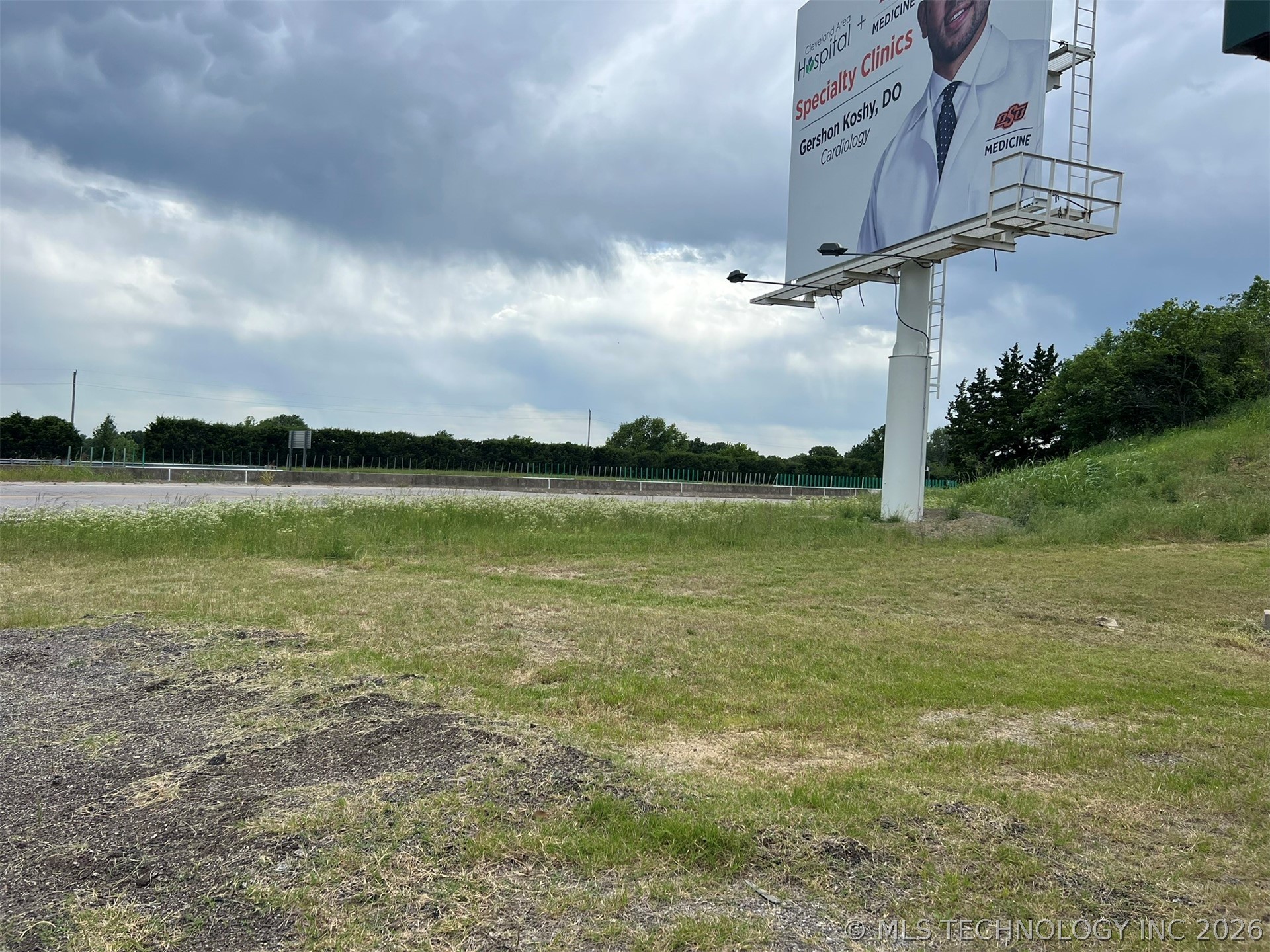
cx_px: 635
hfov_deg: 67.3
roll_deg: -3.0
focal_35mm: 26
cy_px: 476
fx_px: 954
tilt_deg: +0.4
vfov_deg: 53.1
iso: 50
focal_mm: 5.7
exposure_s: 1/3571
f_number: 1.5
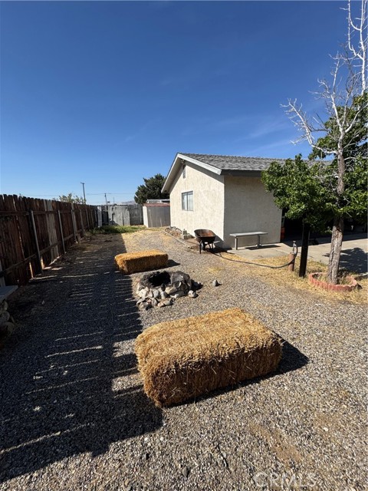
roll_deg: +0.6
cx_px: 184
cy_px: 246
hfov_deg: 85.7
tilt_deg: -11.3
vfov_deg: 102.1
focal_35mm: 14
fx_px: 198
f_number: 2.2
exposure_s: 1/2985
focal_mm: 2.22
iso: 50
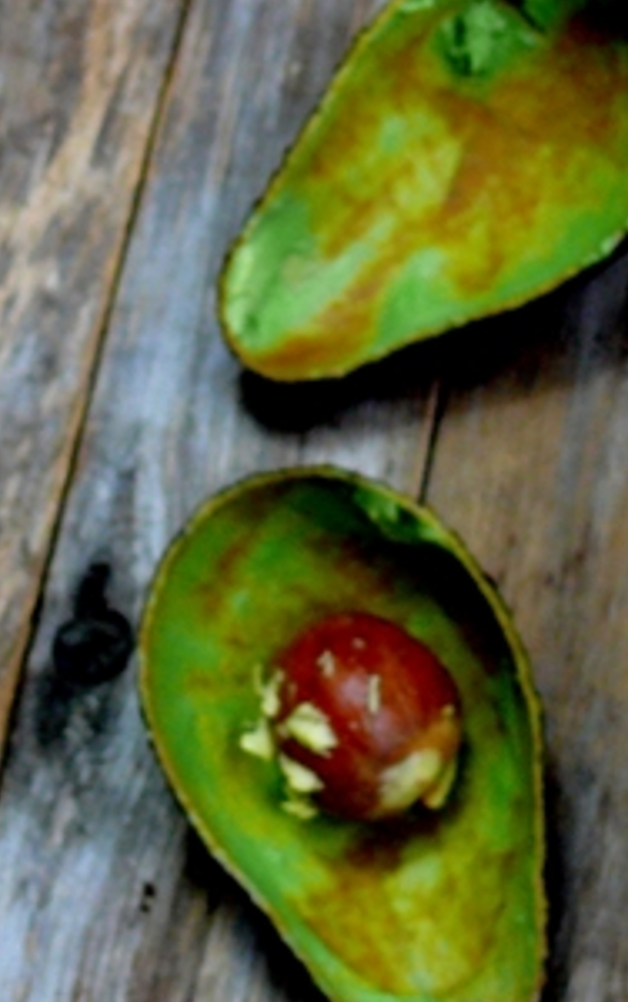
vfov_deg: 28.9
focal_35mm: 71
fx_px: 1941
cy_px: 466
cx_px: 727
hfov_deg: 17.6
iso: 200
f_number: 2.8
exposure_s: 1/30
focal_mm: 7.4
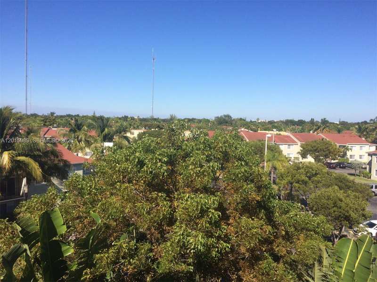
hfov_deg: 61.7
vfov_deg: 48.2
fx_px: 316
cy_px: 141
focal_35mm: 29
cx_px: 188
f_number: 2.2
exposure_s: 1/2160
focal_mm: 4.15
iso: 32
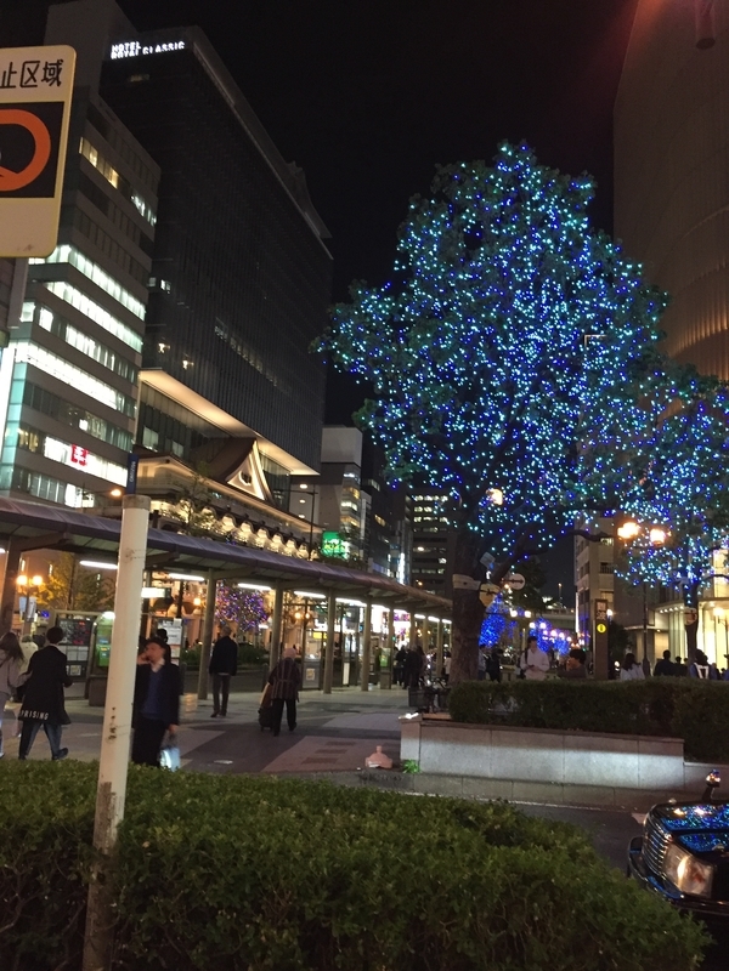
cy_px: 486
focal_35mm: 29
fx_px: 814
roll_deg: -1.2
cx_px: 364
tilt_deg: +11.4
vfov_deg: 61.7
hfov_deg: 48.2
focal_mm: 4.15
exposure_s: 1/20
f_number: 2.2
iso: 250
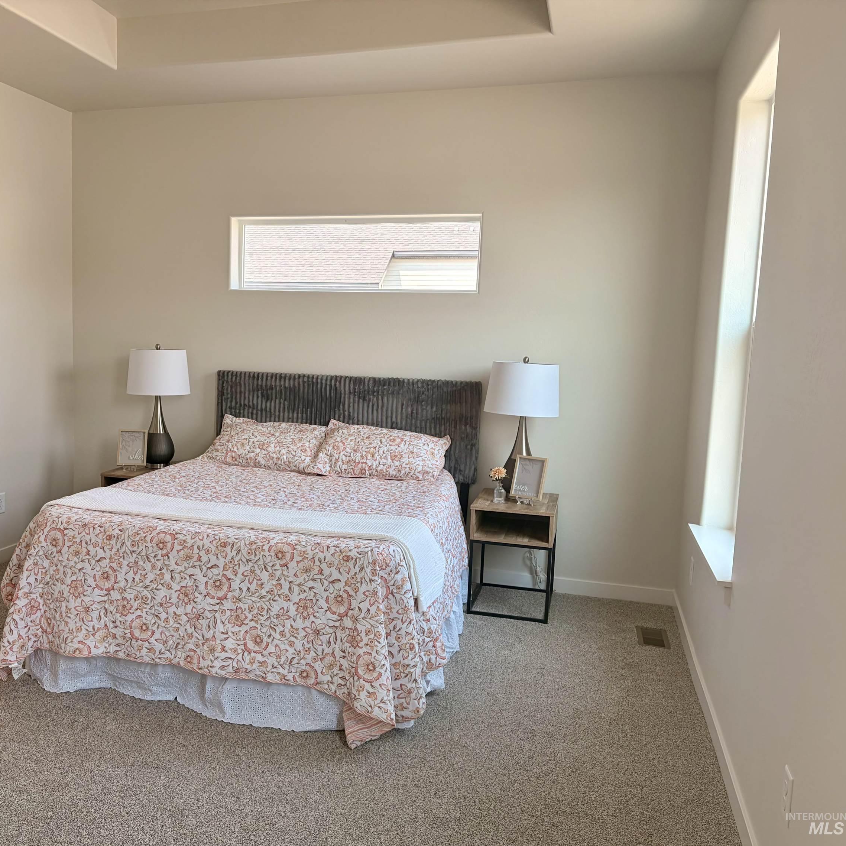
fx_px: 857
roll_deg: -0.7
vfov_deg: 52.5
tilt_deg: -5.7
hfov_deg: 51.8
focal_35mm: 31
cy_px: 427
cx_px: 301
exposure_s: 1/179
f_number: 1.6
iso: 40
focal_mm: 5.96
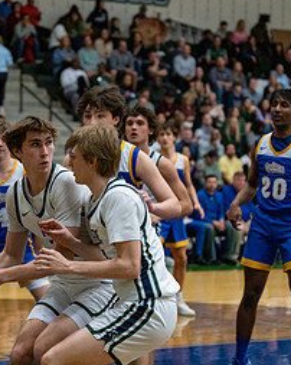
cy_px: 211
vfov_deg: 16.4
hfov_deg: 13.1
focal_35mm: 117
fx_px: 1261
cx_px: 84
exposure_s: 1/1000
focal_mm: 70
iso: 4000
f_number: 2.8
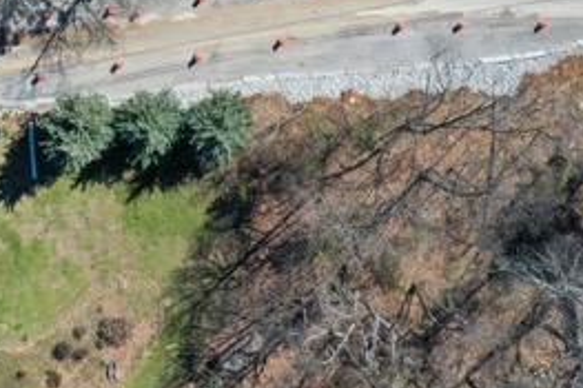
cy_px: -164
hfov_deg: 23.9
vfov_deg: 15.4
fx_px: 1343
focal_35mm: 83
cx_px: 69
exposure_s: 1/500
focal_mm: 10.26
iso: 100
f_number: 6.3
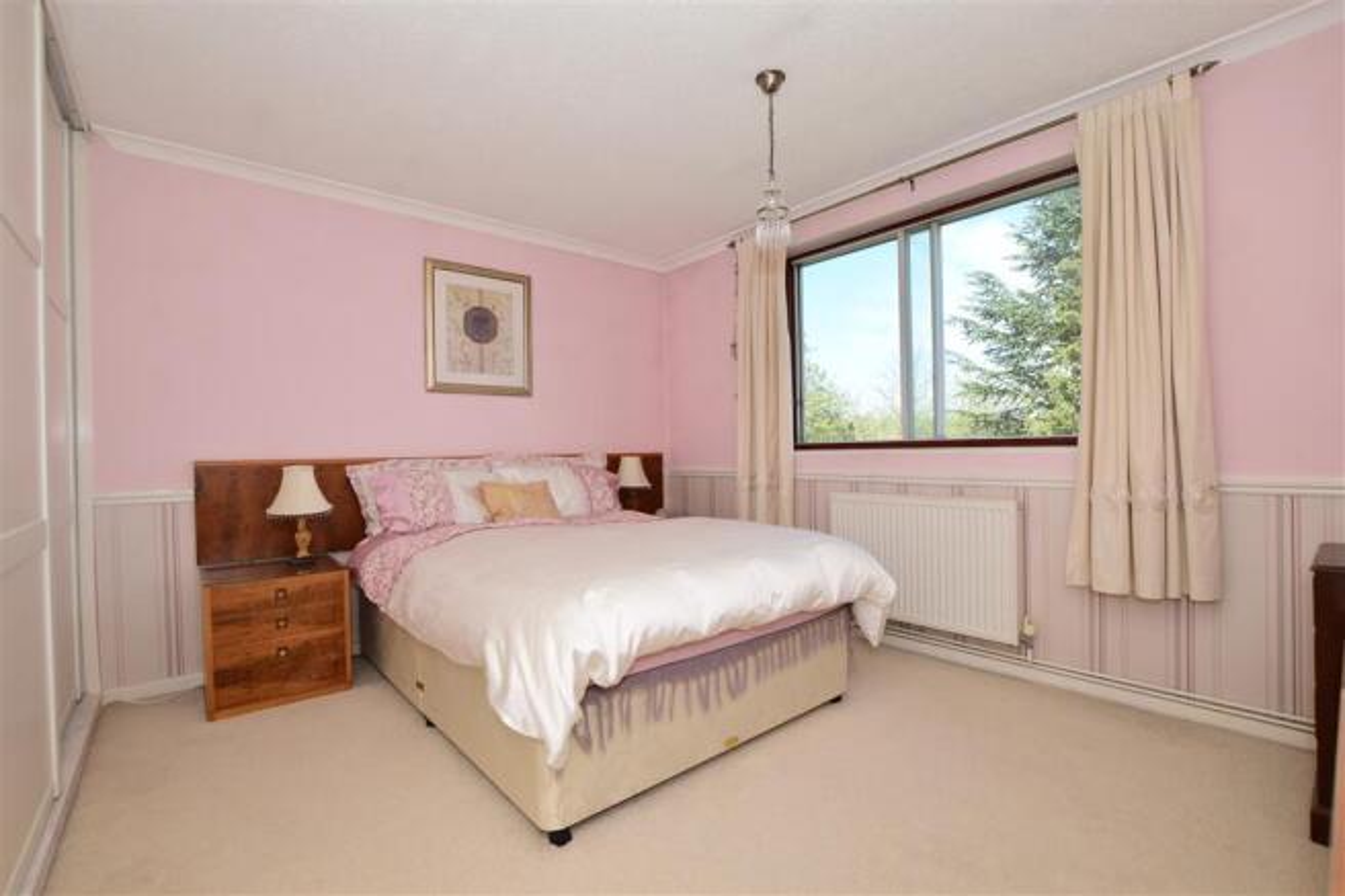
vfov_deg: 77.3
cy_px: 448
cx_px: 672
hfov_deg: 100.4
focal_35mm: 15
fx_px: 560
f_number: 7.1
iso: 400
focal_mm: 10
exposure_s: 1/125
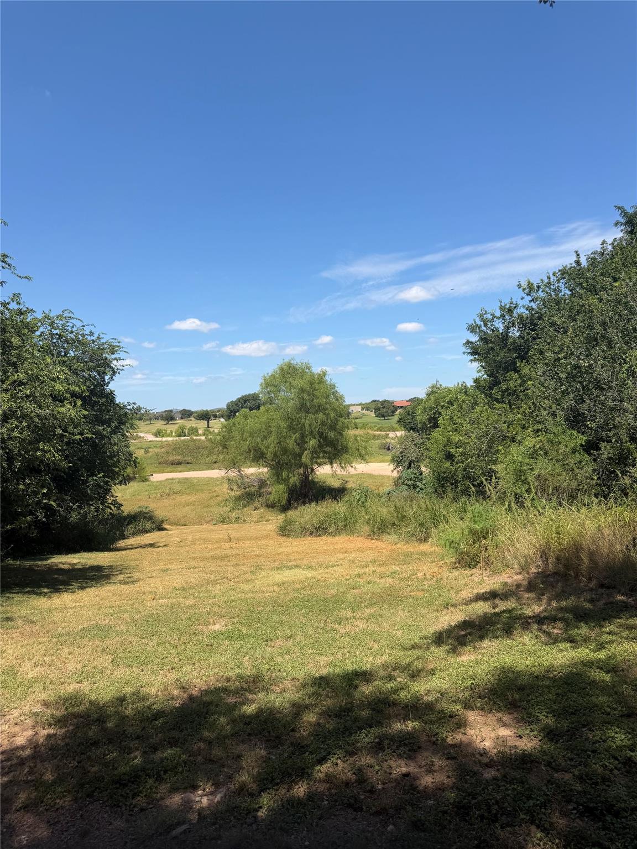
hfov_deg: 56.8
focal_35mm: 24
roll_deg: +1.1
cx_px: 318
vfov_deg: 71.6
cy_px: 424
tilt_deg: -0.4
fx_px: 589
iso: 80
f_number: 1.78
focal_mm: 6.76
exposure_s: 1/4405
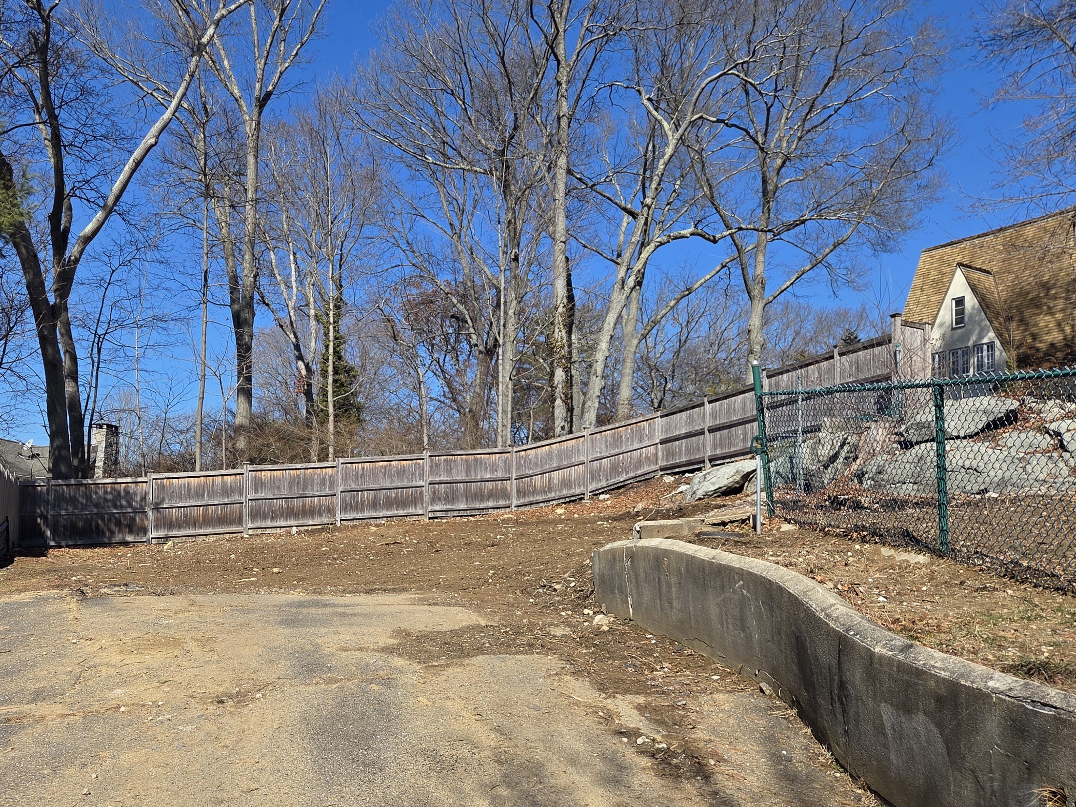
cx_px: 348
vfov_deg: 41.3
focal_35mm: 34
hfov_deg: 52.8
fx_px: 1057
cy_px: 534
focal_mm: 5.4
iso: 80
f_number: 1.8
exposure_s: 1/4663
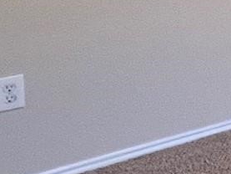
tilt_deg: -1.7
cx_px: 706
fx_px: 641
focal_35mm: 96
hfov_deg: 11.2
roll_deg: -0.2
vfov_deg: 14.2
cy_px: -100
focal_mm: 1.57
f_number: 1.8
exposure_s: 1/60
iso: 320
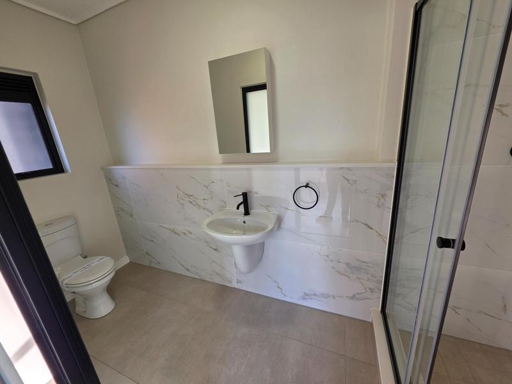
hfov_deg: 106.2
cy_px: 192
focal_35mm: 13
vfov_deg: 89.9
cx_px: 256
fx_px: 192
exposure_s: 1/120
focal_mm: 2.2
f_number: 1.9
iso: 50
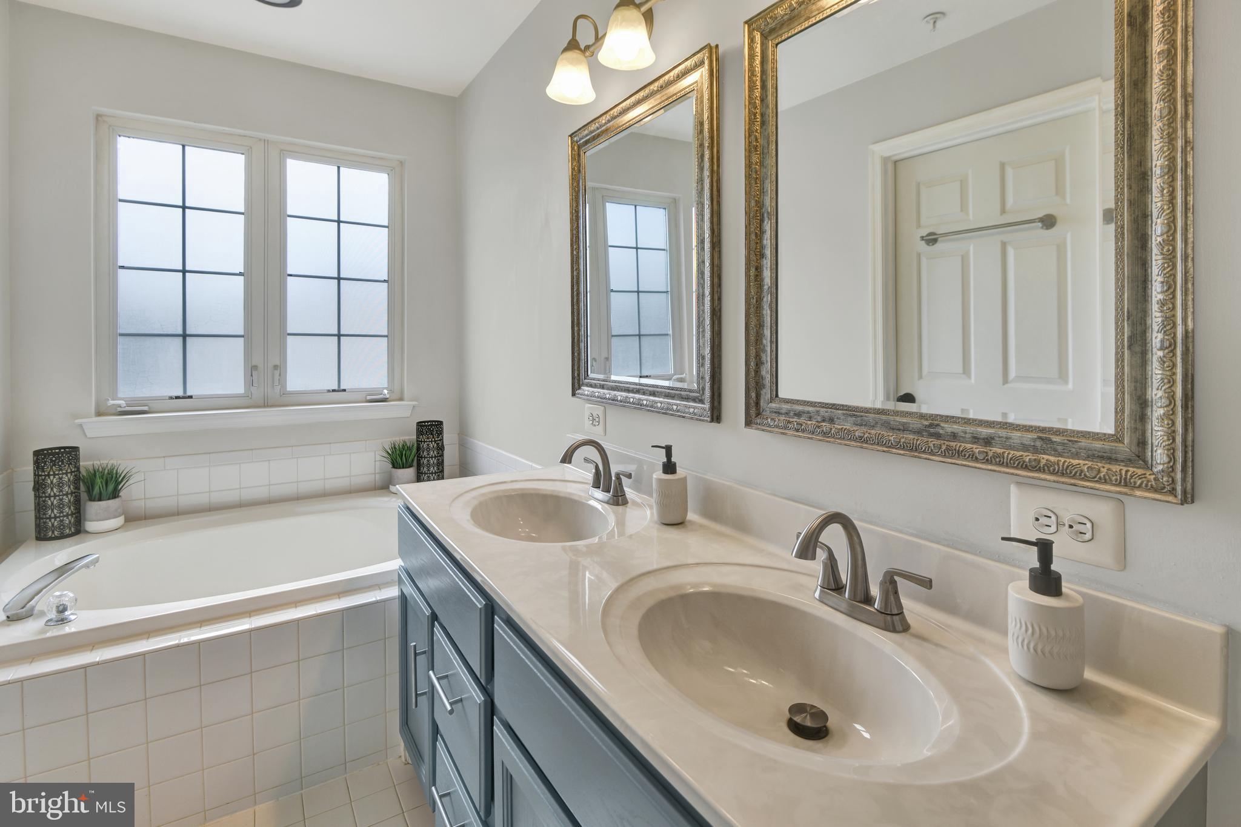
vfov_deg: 73.7
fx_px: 551
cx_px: 620
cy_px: 414
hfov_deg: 96.7
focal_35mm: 16
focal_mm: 16
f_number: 7.1
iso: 100
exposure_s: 1/40
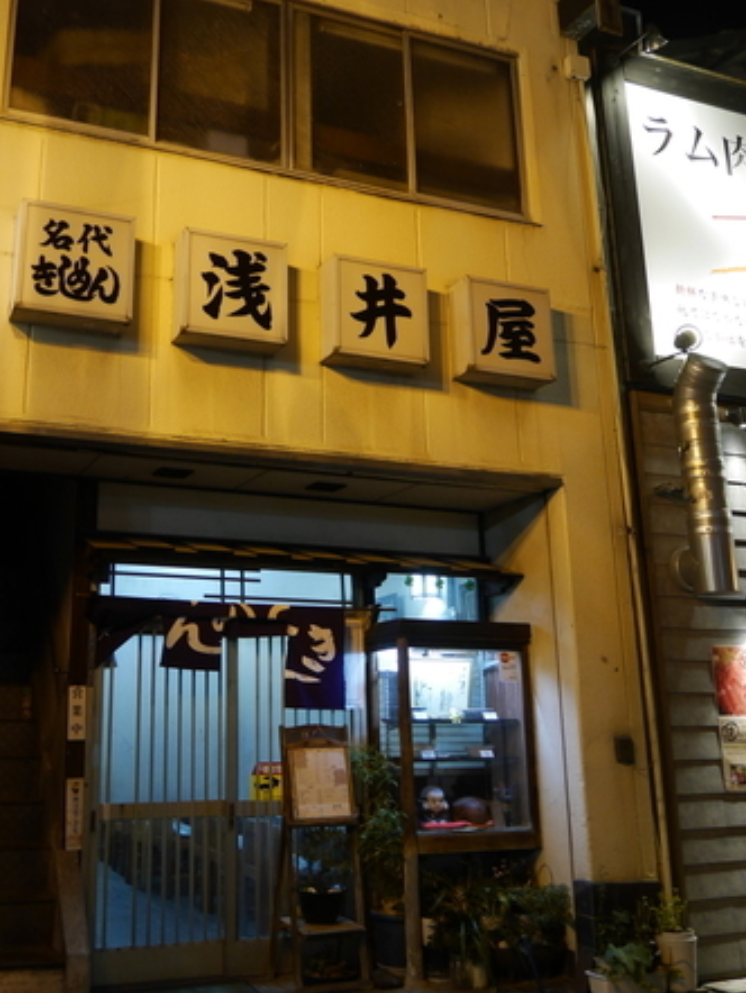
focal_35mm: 38
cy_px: 425
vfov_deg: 48.8
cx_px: 271
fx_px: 1091
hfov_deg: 37.5
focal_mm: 14
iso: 800
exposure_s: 1/25
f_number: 3.6
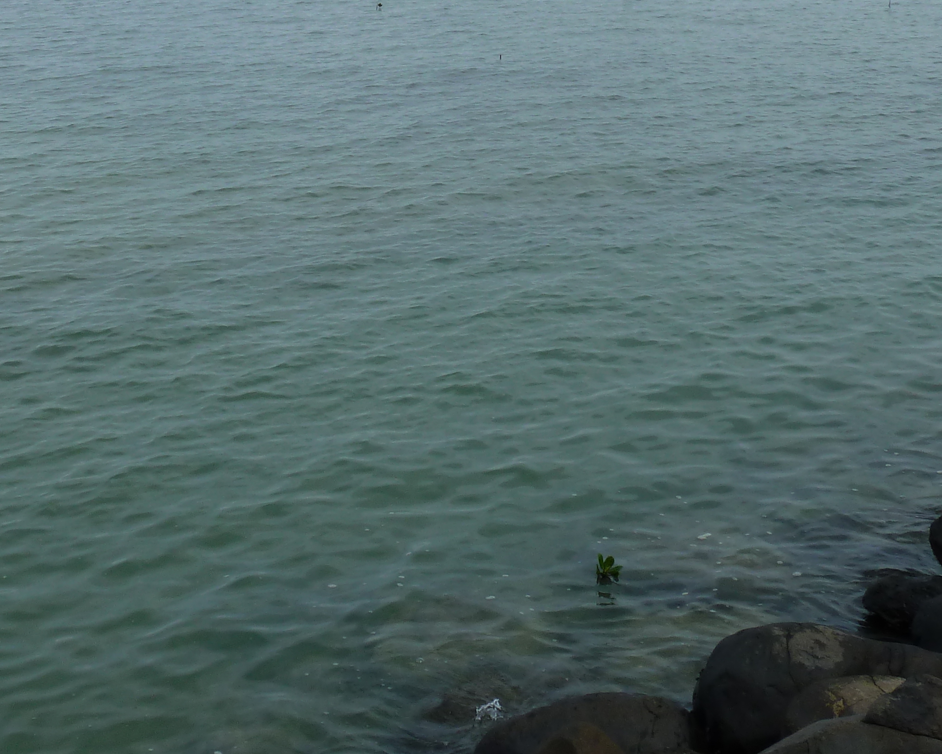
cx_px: 326
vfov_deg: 24.3
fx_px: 1701
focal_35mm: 61
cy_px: 69
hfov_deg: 30.8
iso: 80
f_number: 5.6
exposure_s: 1/500
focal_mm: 5.3
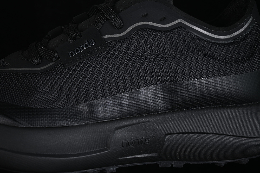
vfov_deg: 18.2
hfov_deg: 27.0
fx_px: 542
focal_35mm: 75
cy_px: 86
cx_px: 130
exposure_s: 1/50
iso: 160
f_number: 6.3
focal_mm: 50
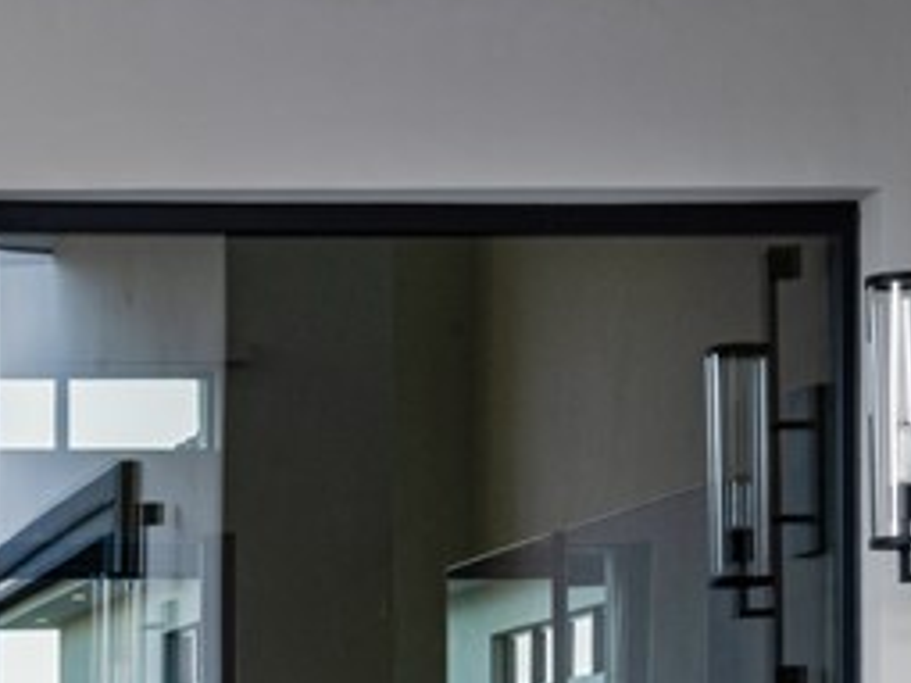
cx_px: -484
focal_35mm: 131
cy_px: 865
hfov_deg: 14.0
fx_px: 3446
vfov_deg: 11.1
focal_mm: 32
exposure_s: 1/3
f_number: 14
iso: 200
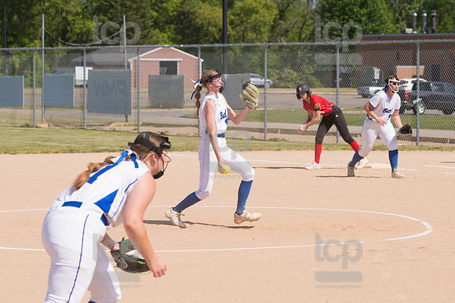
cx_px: 228
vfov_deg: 8.7
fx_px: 1983
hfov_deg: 13.1
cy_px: 152
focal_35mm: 157
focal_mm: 105
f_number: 5.6
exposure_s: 1/1600
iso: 250
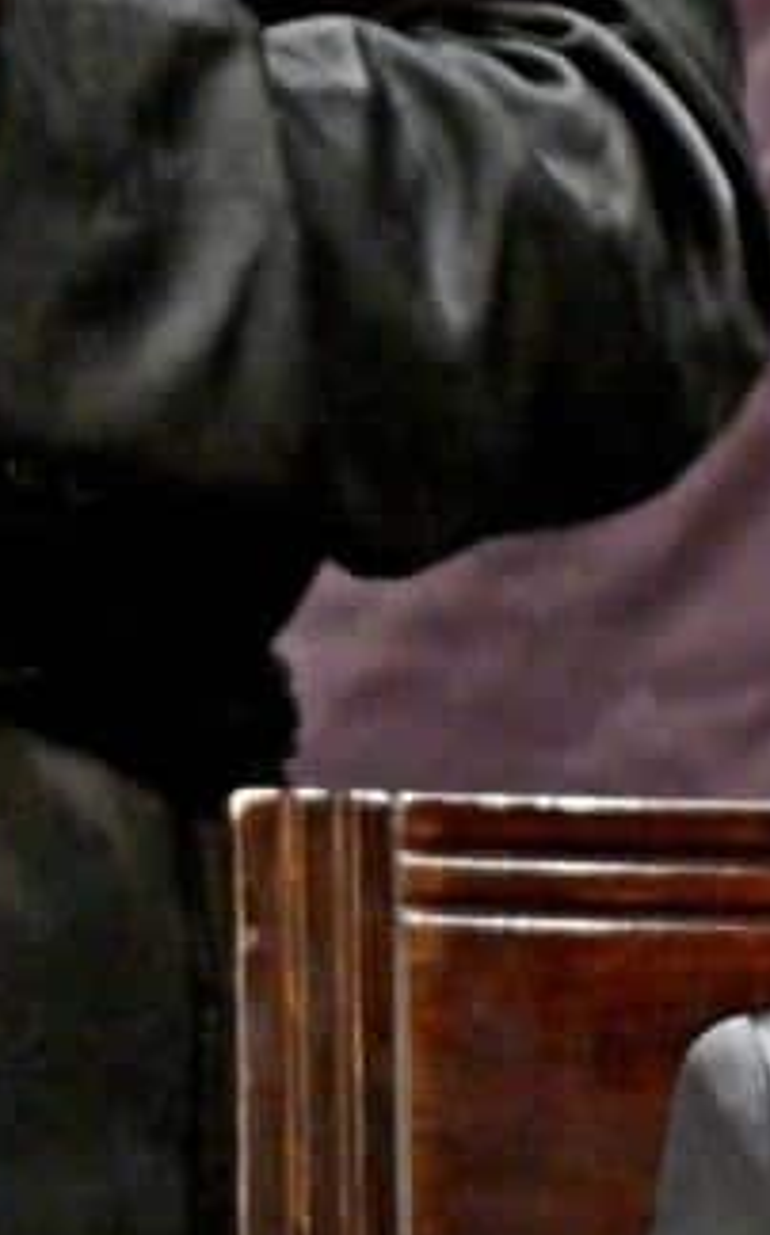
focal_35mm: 2902
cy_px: 749
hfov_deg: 0.5
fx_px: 97611
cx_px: 1540
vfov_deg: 0.7
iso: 2000
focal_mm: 600
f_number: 6.3
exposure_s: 1/400
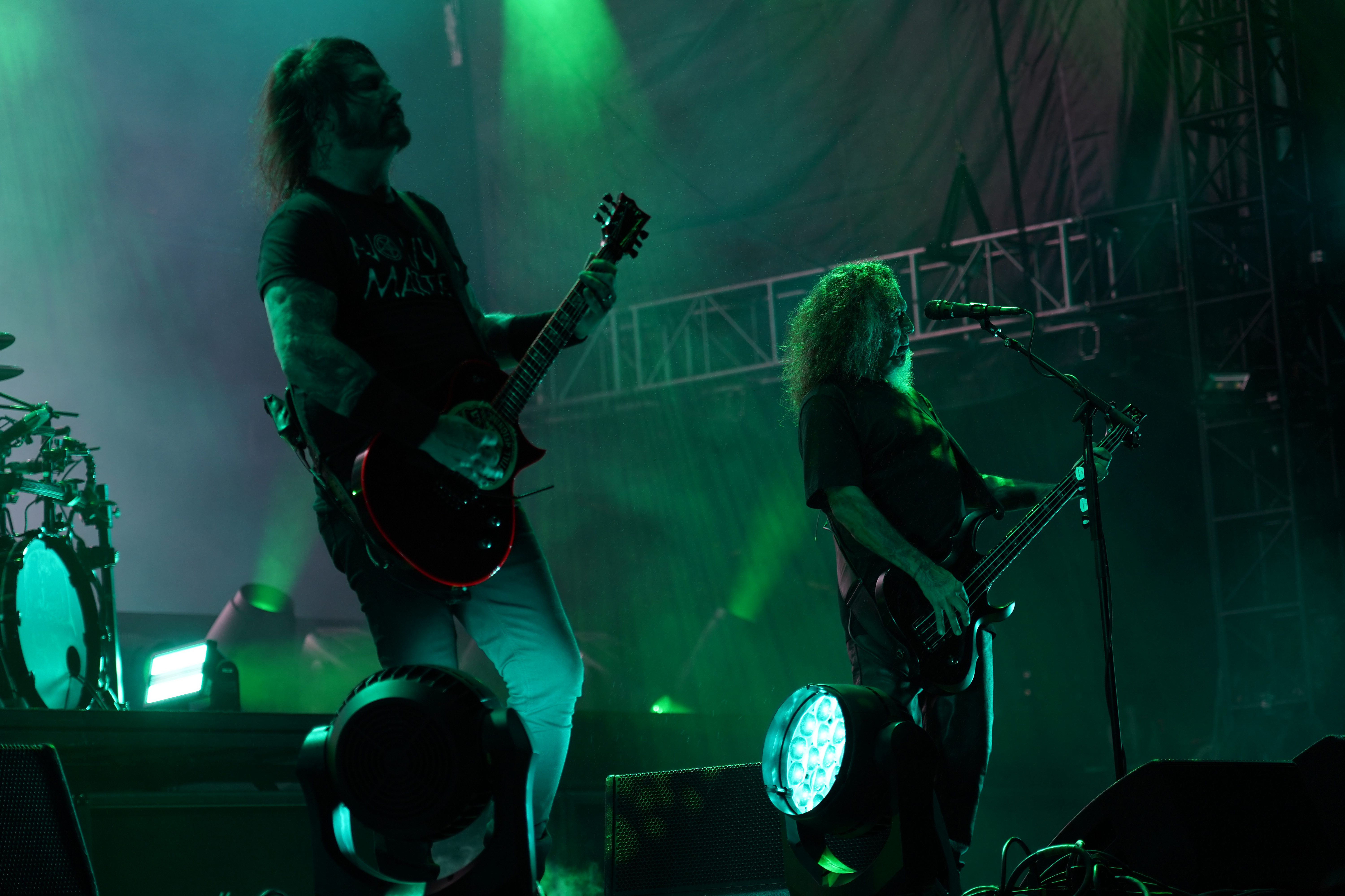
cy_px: 448
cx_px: 672
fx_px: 3923
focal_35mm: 105
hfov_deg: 19.5
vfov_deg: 13.0
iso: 500
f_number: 4
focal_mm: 105
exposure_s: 1/125
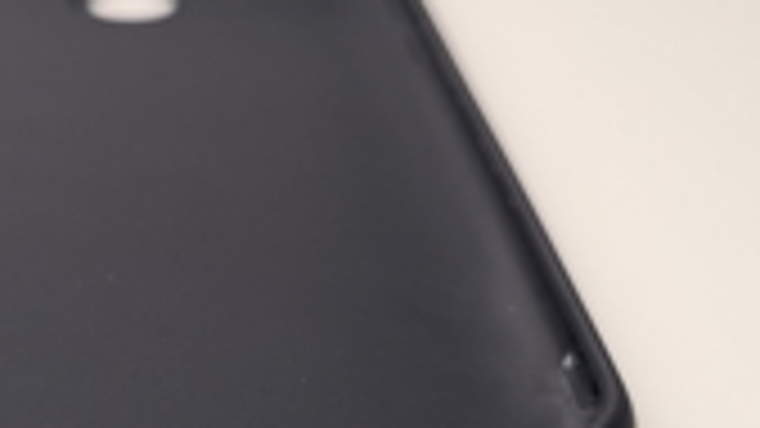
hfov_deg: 30.6
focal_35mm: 67
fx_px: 1350
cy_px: 333
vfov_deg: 17.8
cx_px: 148
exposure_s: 1/50
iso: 50
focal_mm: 5.4
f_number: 1.8
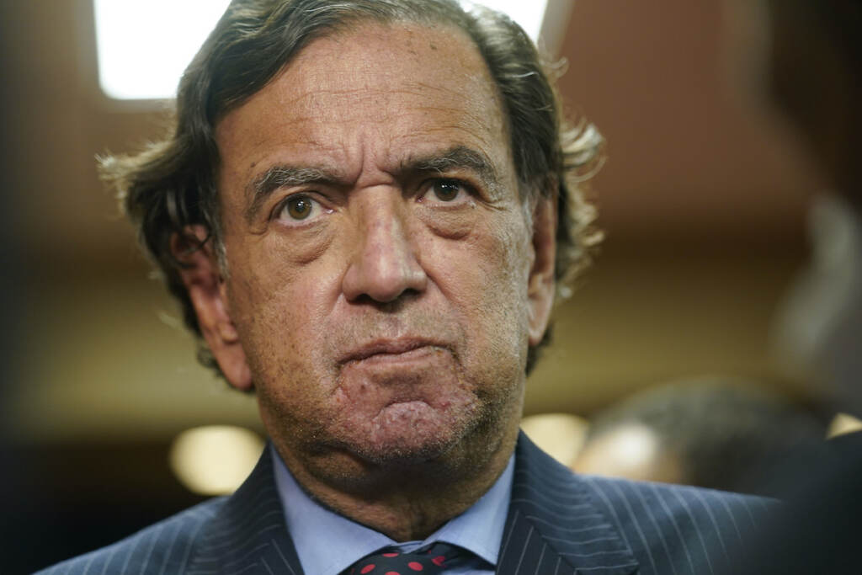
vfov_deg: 12.3
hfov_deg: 18.4
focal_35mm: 111
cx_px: 431
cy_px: 288
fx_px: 2658
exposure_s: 1/200
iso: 1600
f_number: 2.8
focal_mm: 111
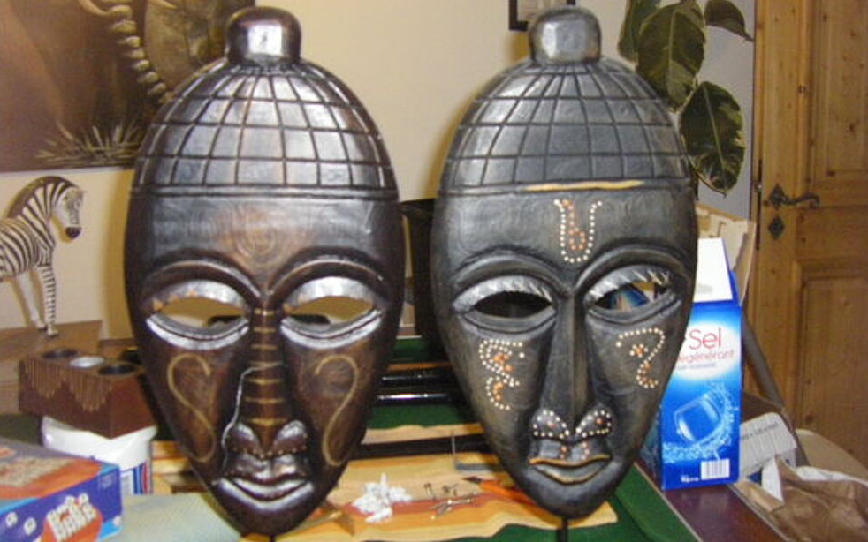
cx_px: 438
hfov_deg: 48.2
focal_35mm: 41
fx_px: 970
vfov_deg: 31.3
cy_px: 273
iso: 800
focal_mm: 6.3
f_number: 3.5
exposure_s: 1/50
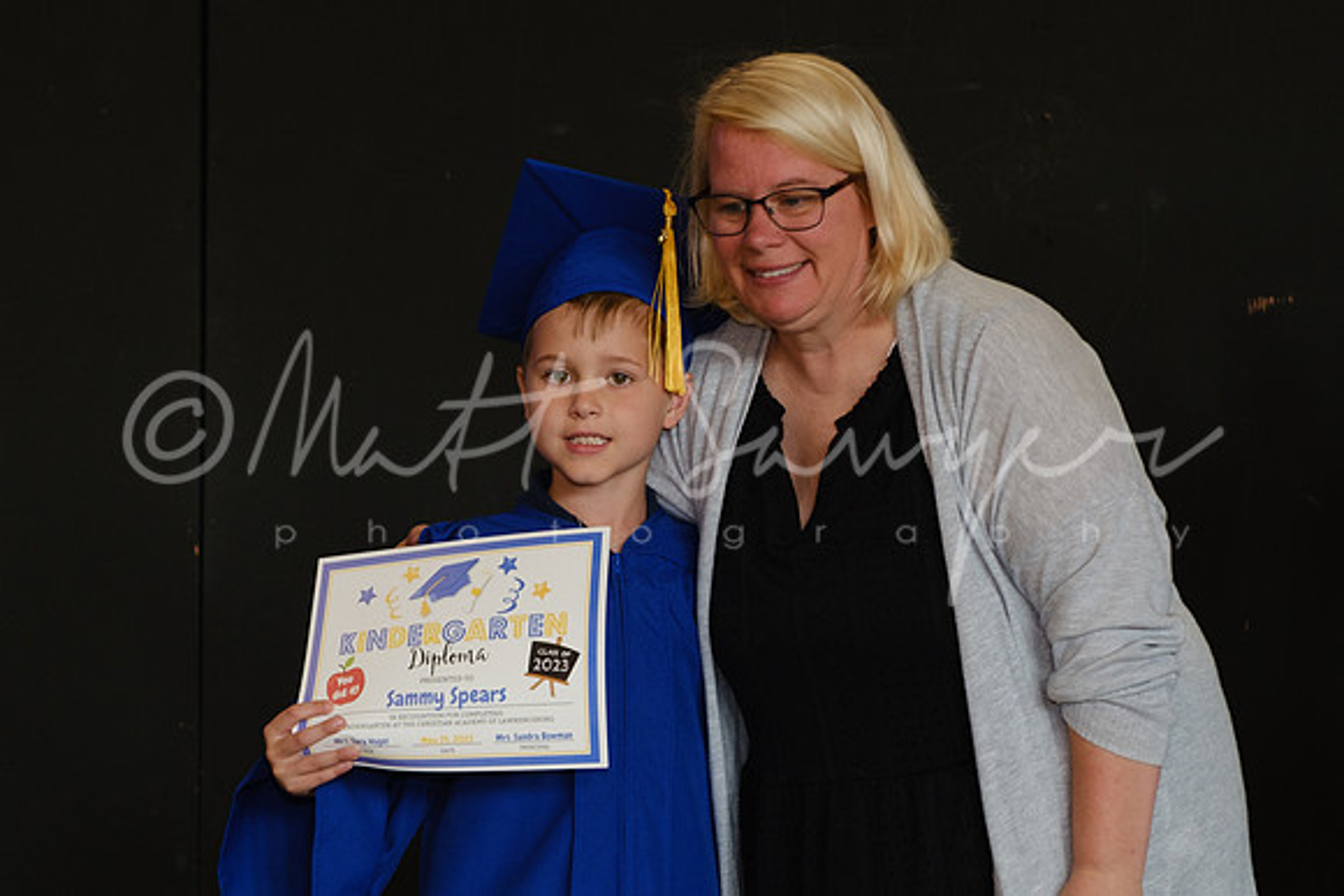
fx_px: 3647
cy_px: 544
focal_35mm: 98
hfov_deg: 20.9
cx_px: 586
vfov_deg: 14.0
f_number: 4
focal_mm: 44.1
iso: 800
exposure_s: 1/125
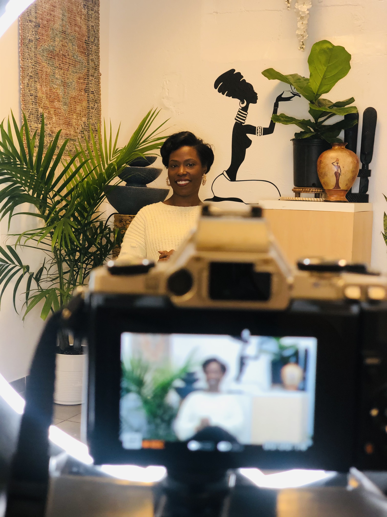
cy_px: 258
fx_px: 775
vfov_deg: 36.8
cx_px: 194
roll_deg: -1.3
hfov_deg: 28.0
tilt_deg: -4.4
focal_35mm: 52
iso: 80
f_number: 2.4
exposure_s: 1/60
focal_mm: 6
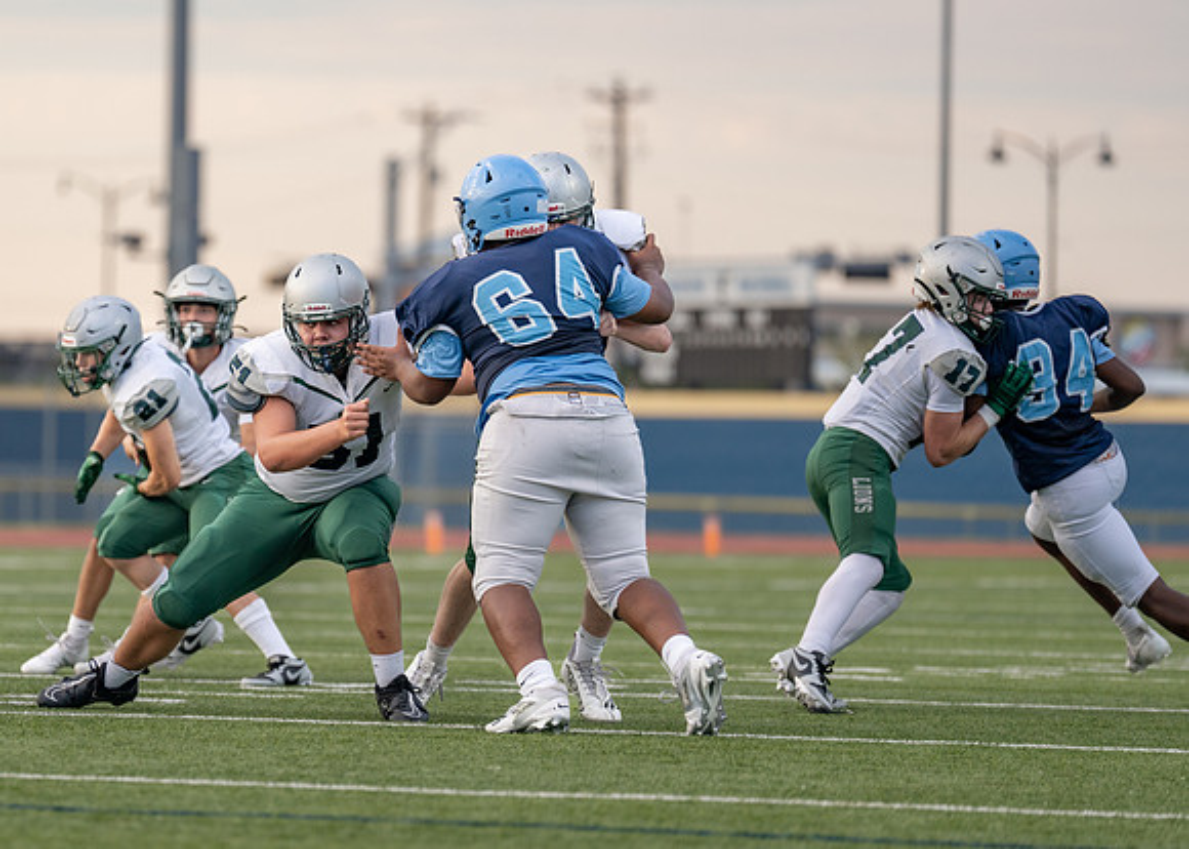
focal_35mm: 281
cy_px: 422
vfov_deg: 5.1
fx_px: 9485
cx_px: 349
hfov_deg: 7.2
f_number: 2.8
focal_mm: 200
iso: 250
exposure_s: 1/1250
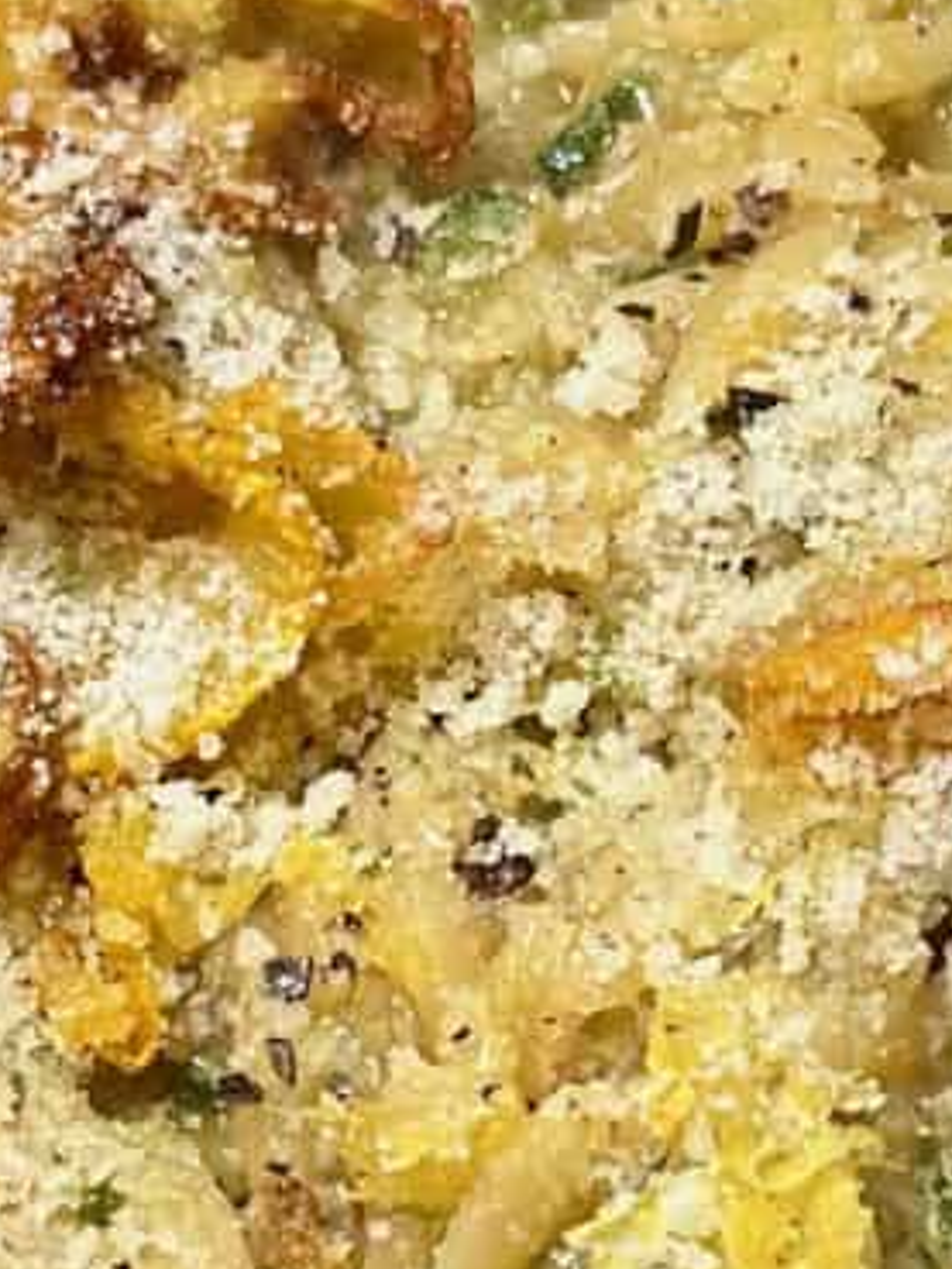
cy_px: 791
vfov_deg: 9.5
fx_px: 7623
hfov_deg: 7.1
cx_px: 722
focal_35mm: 208
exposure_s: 1/120
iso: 160
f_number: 1.8
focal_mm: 6.9
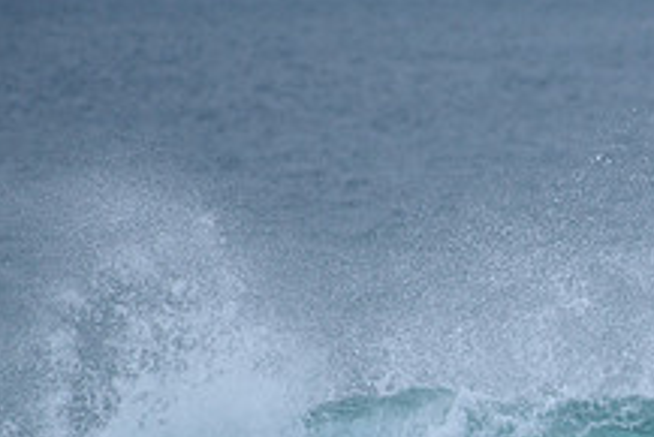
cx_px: 769
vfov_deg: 1.0
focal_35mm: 1339
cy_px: 499
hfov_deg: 1.5
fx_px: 24341
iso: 400
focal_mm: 500
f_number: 5.6
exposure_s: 1/2000
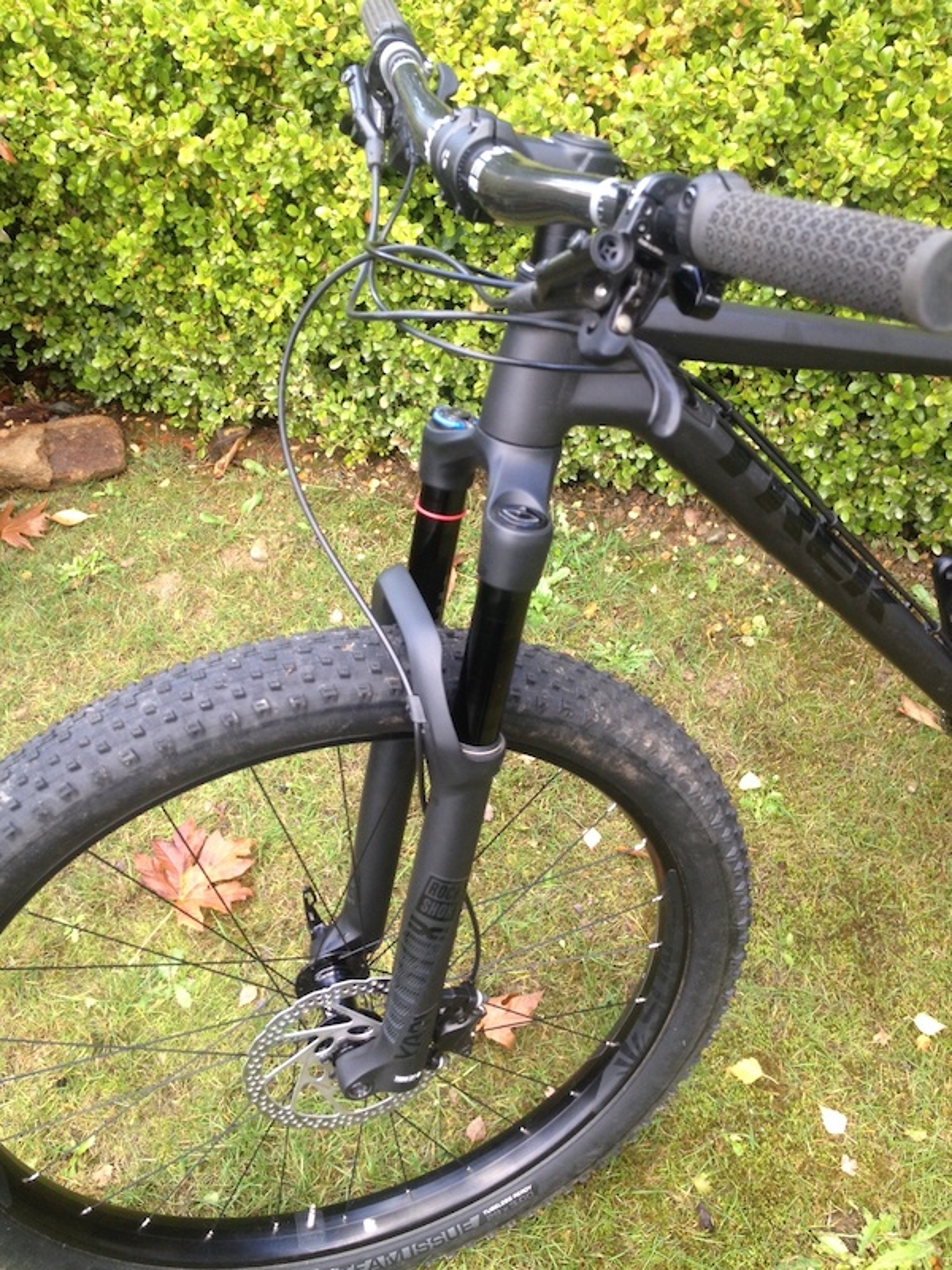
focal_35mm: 35
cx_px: 476
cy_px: 635
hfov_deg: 40.7
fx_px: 1283
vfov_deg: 52.6
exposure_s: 1/40
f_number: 2.4
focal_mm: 4.28
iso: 50
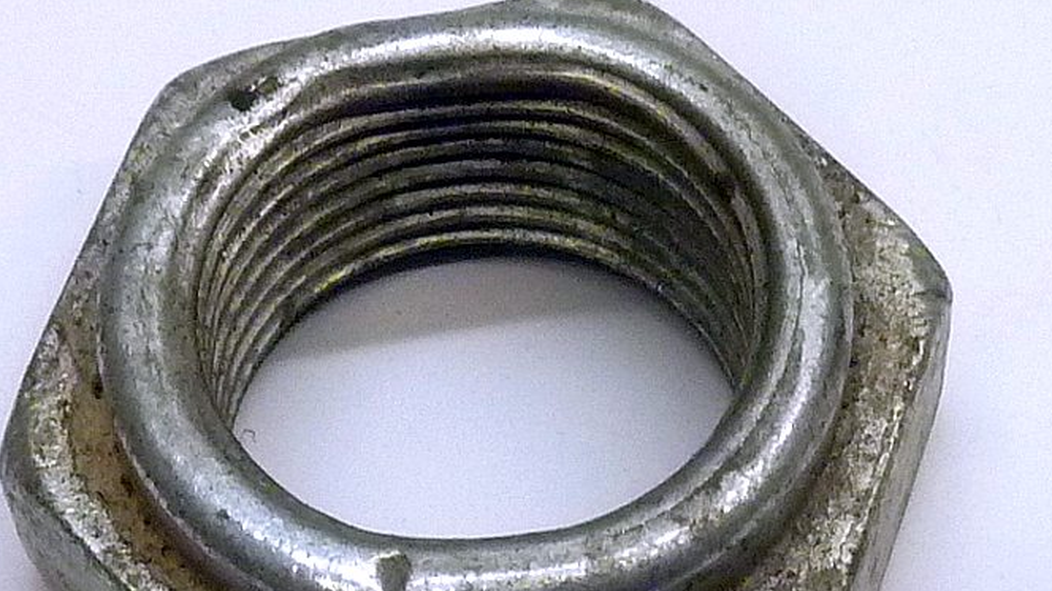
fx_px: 1366
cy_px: 439
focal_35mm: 49
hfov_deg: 42.1
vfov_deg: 24.2
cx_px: 484
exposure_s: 1/30
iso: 250
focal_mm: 5.3
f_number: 3.5
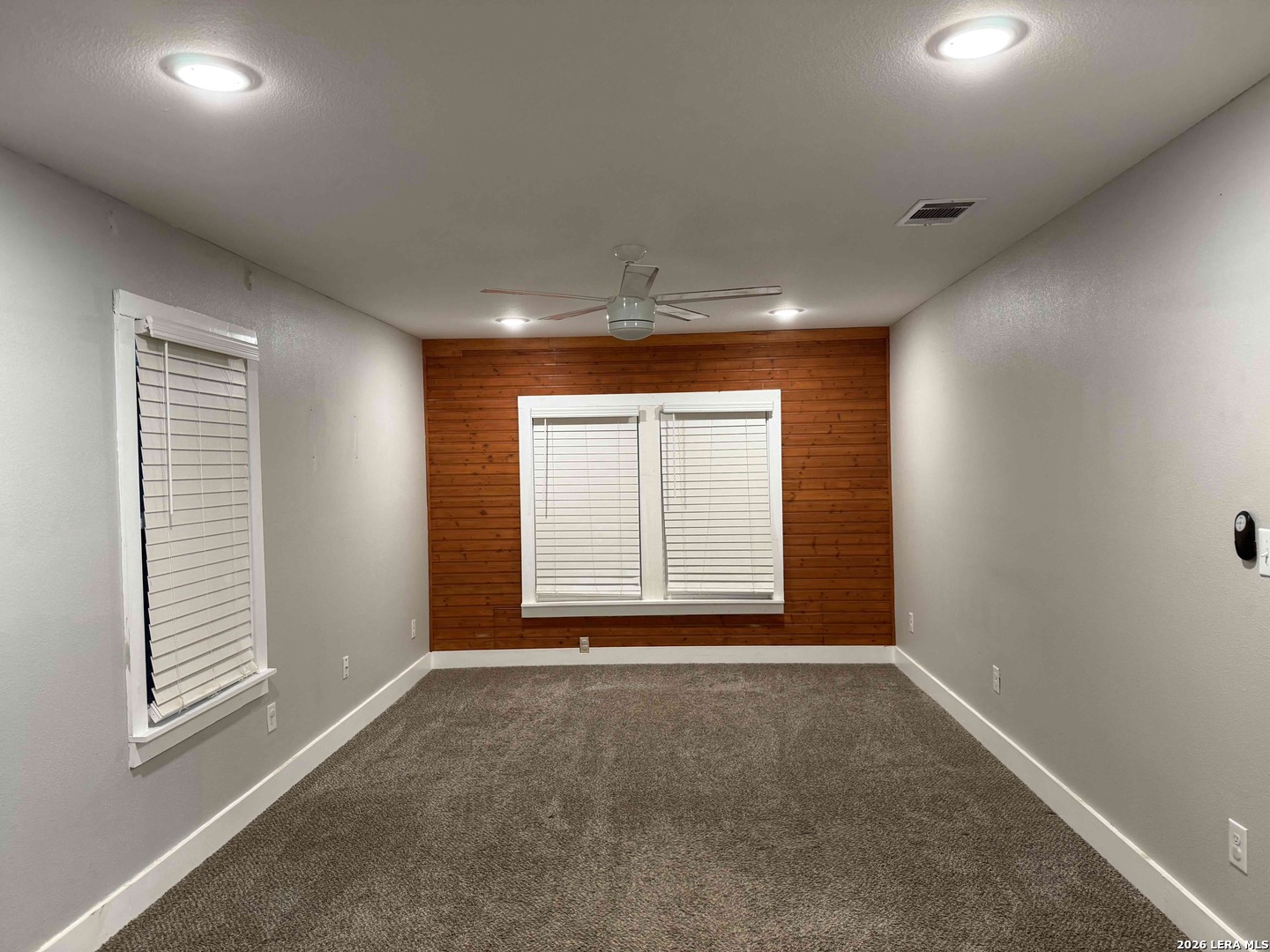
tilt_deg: -1.1
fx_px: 881
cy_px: 476
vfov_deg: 56.8
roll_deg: +1.1
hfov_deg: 71.6
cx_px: 635
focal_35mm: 24
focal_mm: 6.76
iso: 200
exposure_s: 1/60
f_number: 1.78
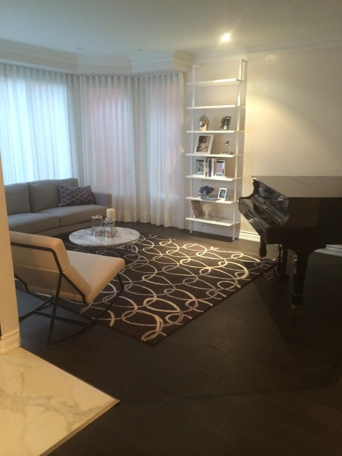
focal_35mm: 30
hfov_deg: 46.8
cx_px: 171
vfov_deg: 60.0
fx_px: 395
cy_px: 228
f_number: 2.2
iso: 320
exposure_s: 1/15
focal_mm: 4.12
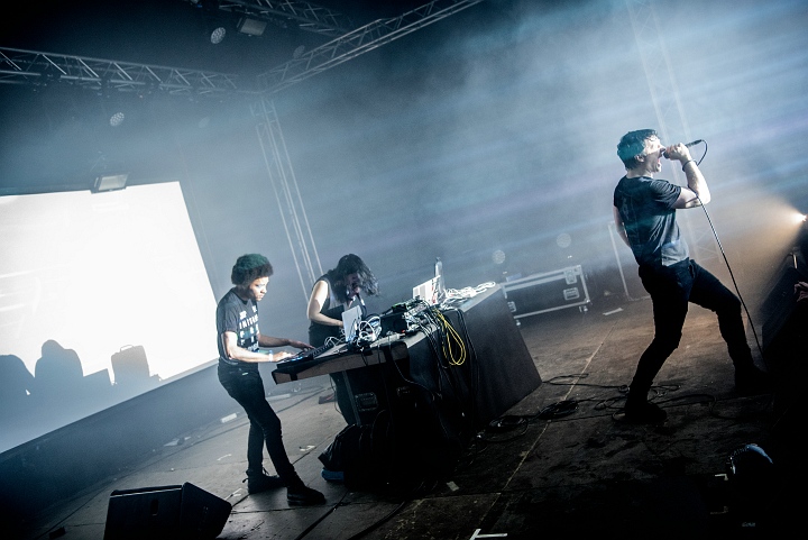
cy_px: 270
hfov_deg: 58.7
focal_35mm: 32
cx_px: 404
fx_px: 719
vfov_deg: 41.2
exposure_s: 1/10
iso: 4000
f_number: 2.8
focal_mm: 32
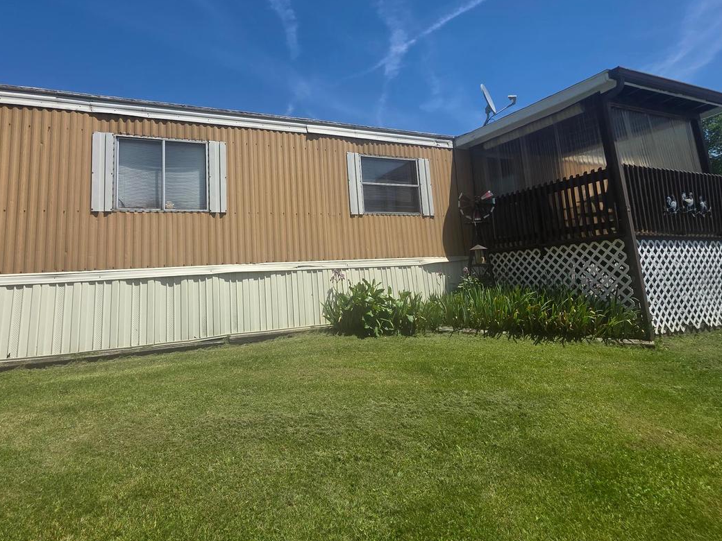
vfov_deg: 71.1
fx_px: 375
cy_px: 226
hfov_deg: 87.4
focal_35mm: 18
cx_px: 319
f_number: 1.9
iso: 40
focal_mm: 2.2
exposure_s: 1/2593
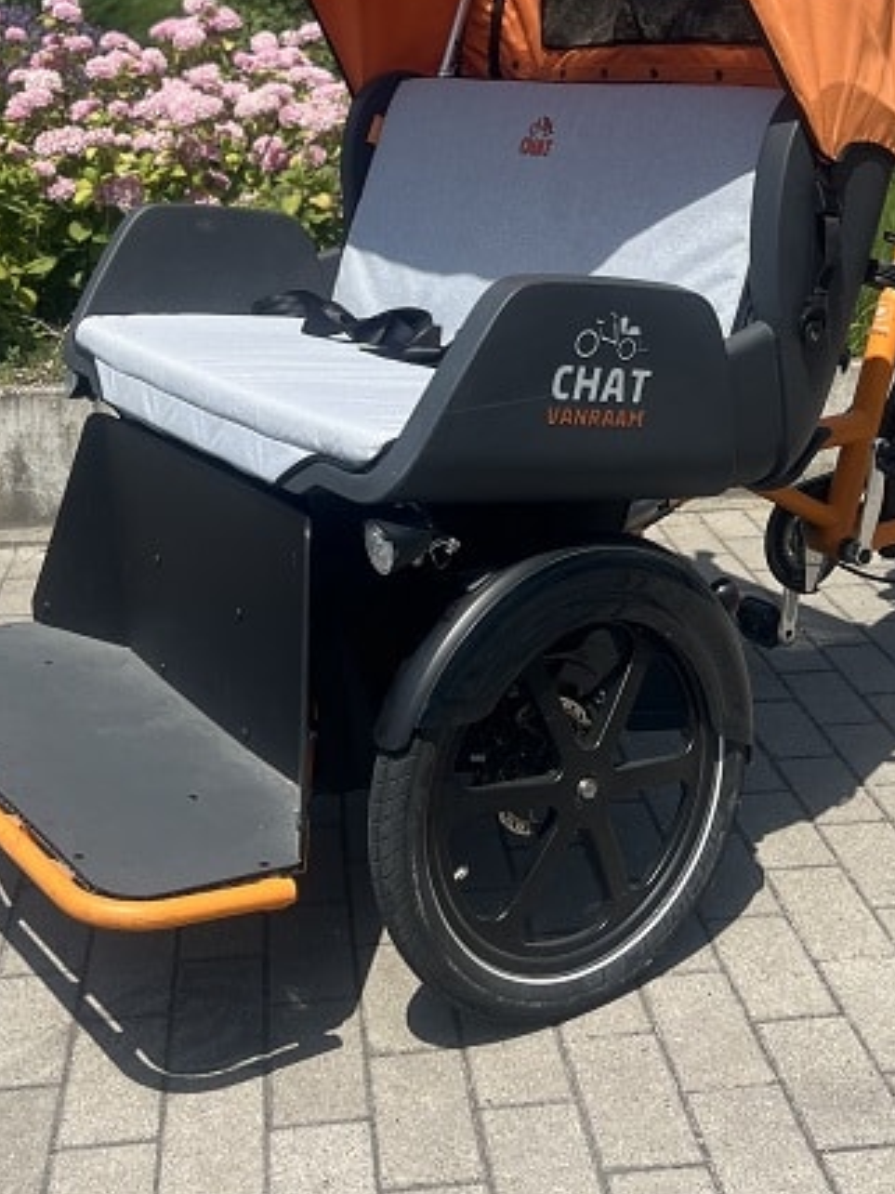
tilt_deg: -2.6
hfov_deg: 29.7
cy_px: 146
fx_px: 1689
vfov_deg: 36.7
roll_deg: +0.0
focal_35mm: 49
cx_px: 428
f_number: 1.5
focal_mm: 5.7
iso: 50
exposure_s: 1/3704
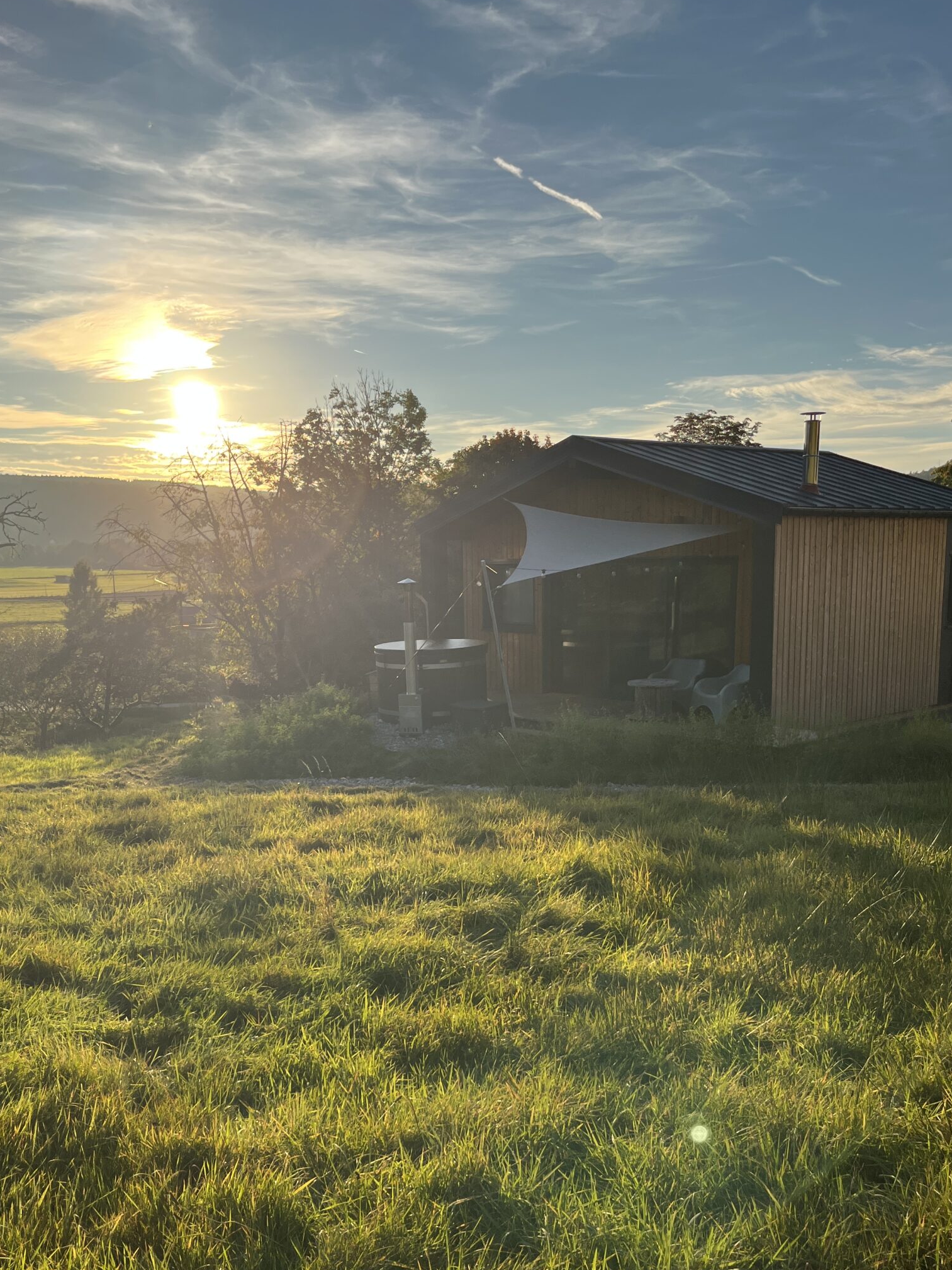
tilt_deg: -11.3
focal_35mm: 33
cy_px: 767
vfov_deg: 54.9
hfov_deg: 42.9
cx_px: 430
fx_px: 1210
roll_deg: +0.5
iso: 50
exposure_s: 1/3521
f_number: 1.6
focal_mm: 5.1
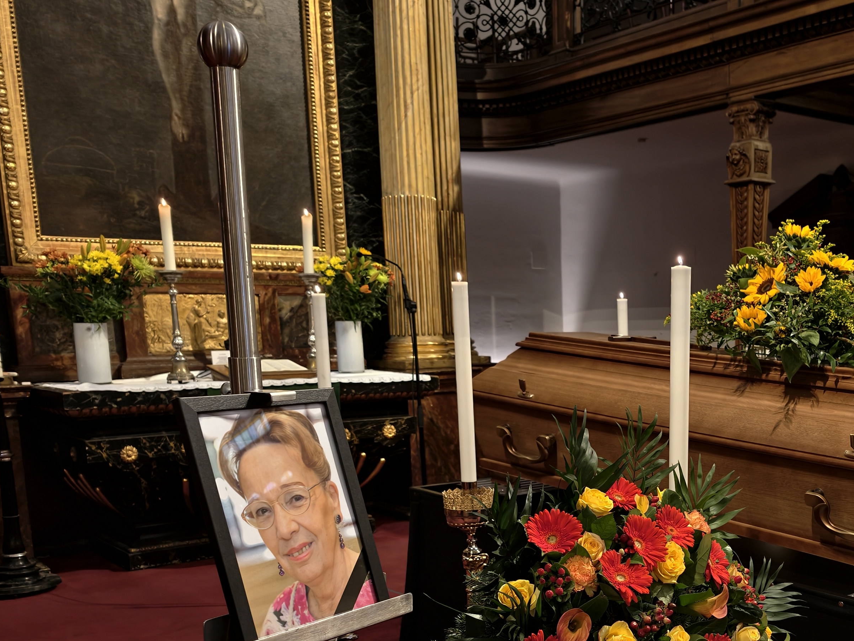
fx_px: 1011
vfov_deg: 34.0
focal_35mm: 41
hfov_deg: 44.4
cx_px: 629
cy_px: 516
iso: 311
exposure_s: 1/50
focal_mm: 7
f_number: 1.57
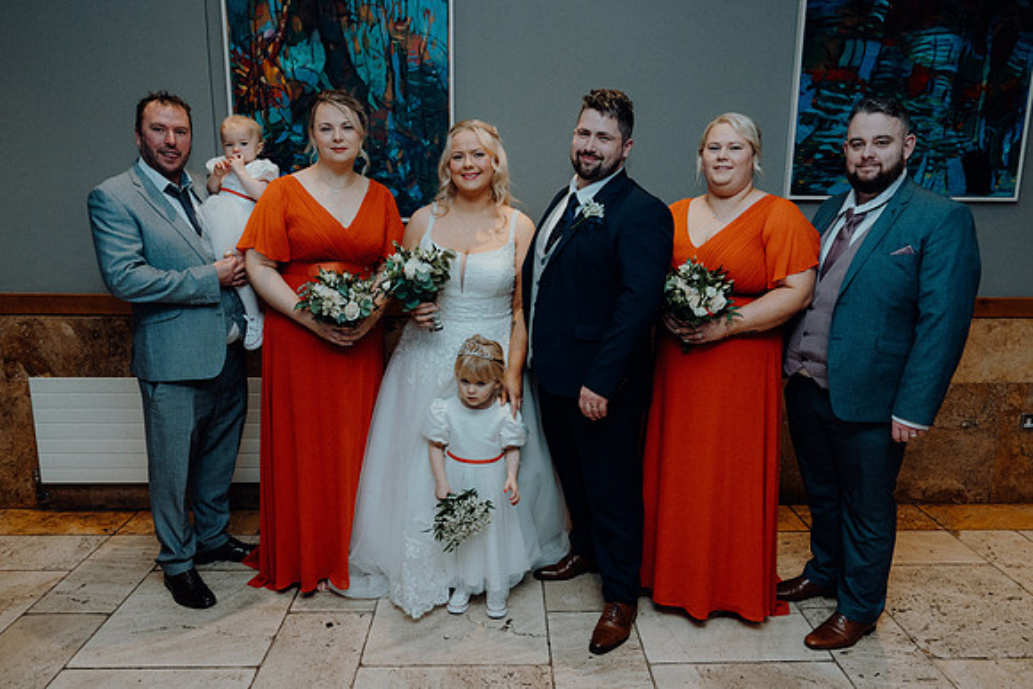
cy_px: 344
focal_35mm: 26
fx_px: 737
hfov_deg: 70.1
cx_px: 516
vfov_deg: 50.2
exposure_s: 1/160
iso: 2500
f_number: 5
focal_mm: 25
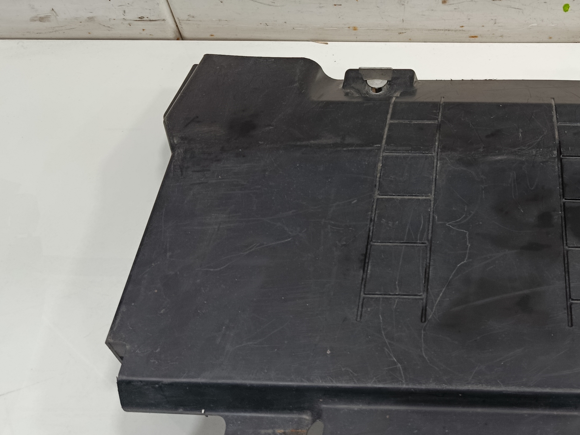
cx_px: 470
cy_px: 109
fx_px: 737
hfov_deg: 41.0
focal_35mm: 44
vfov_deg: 32.3
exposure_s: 1/50
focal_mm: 5.24
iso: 631
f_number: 1.7
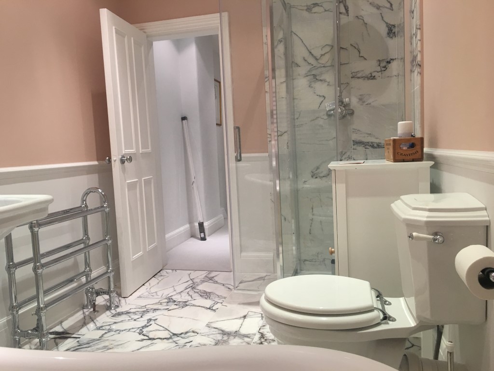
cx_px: 247
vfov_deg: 48.2
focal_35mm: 29
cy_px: 186
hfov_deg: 61.7
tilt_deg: -3.2
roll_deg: +2.5
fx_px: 414
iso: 32
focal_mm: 4.15
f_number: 2.2
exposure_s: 1/17
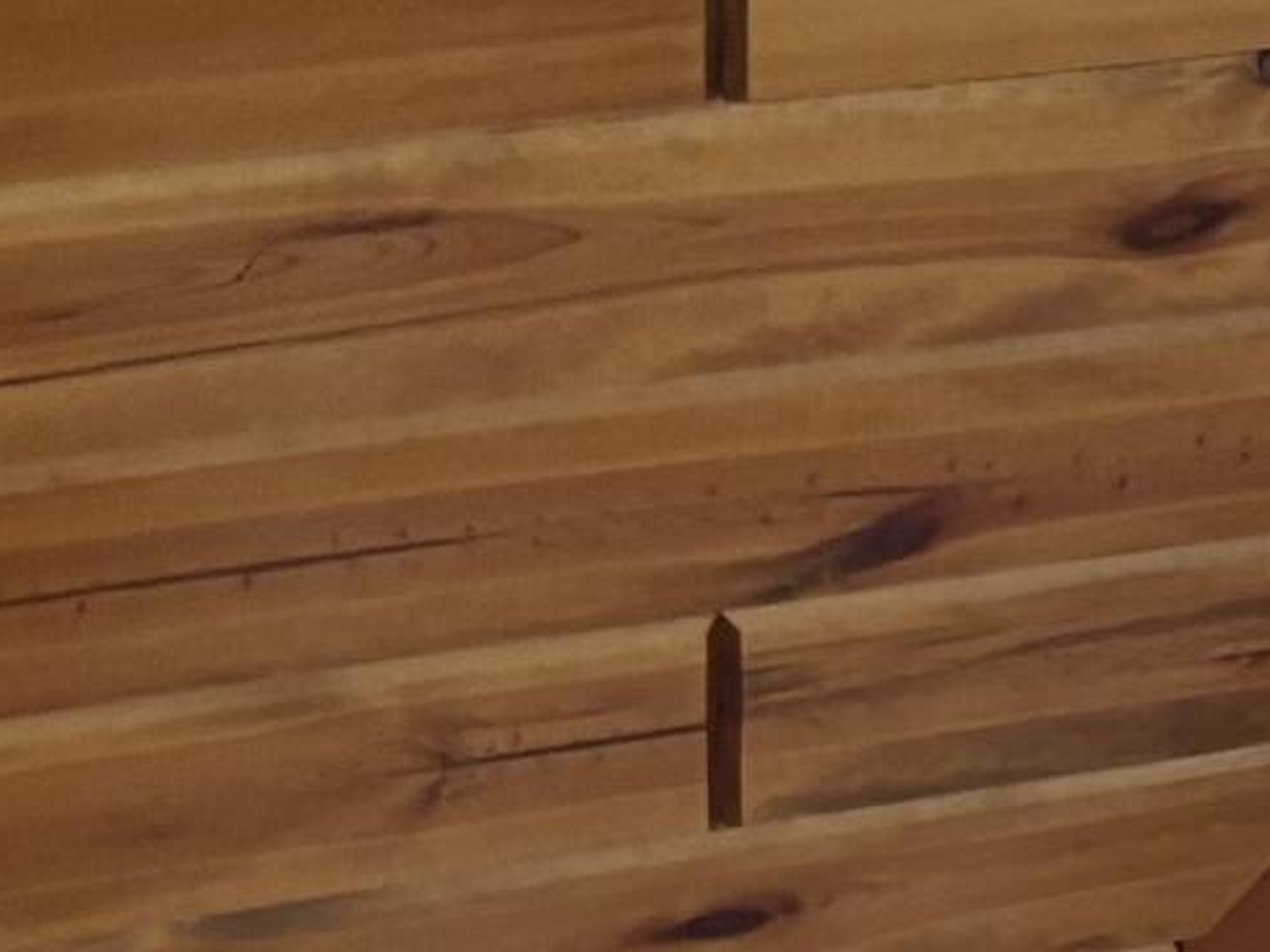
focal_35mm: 160
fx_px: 5870
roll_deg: -0.9
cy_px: 1756
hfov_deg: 9.6
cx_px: 3807
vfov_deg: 8.9
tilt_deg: -26.1
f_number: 1.6
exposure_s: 1/60
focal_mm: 5.96
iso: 160
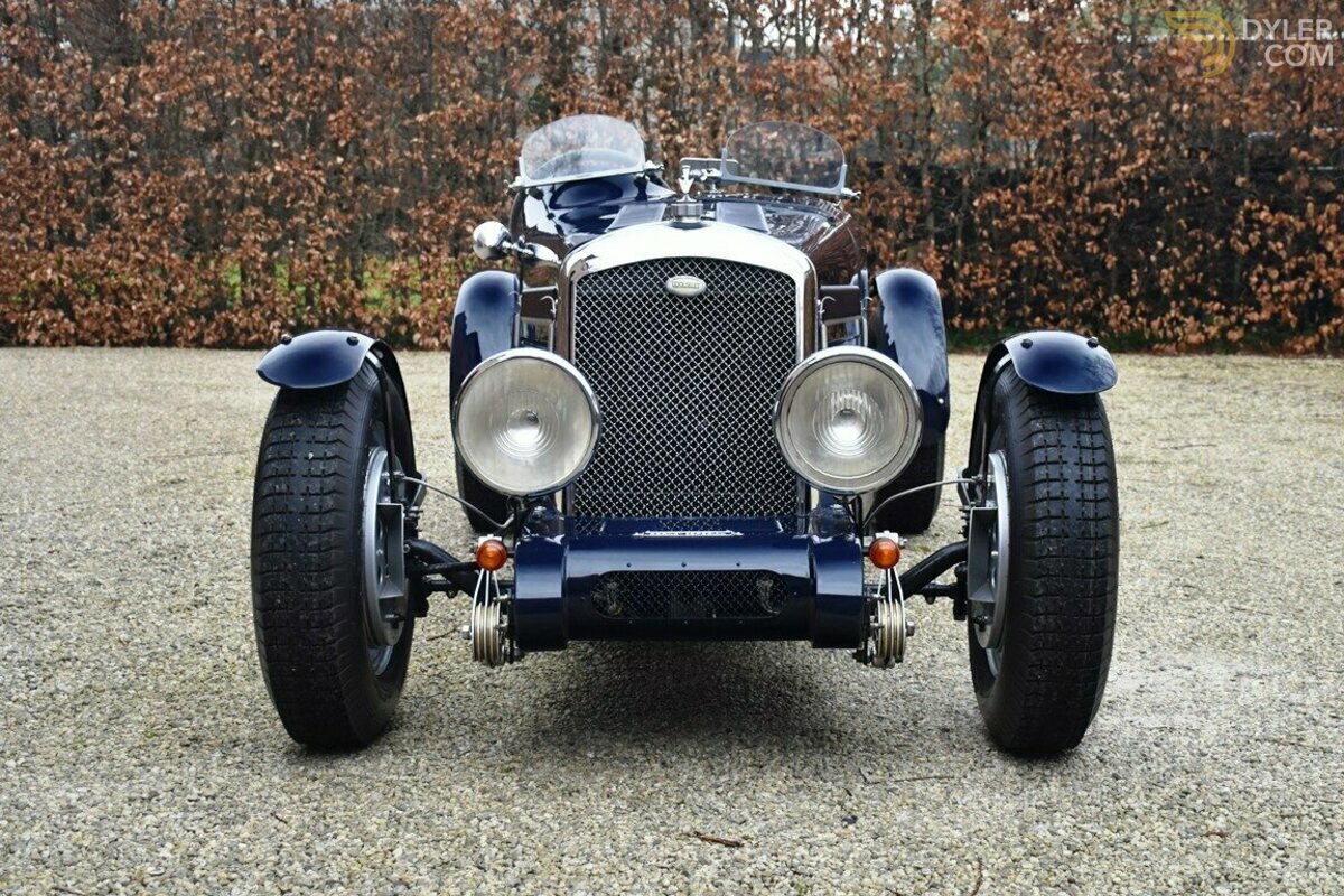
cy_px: 448
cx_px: 672
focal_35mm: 40
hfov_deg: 47.9
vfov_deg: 33.0
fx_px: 1512
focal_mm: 27
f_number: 4
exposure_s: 1/160
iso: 800
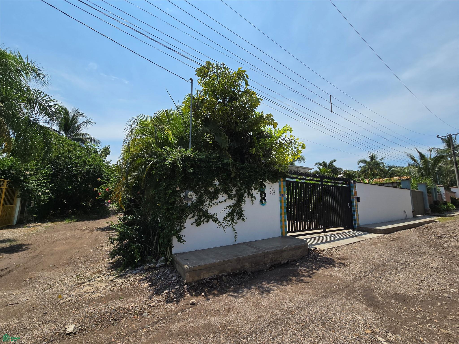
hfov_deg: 106.2
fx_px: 172
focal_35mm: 13
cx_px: 230
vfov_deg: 89.9
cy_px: 172
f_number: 2.2
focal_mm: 2.2
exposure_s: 1/3134
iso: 50
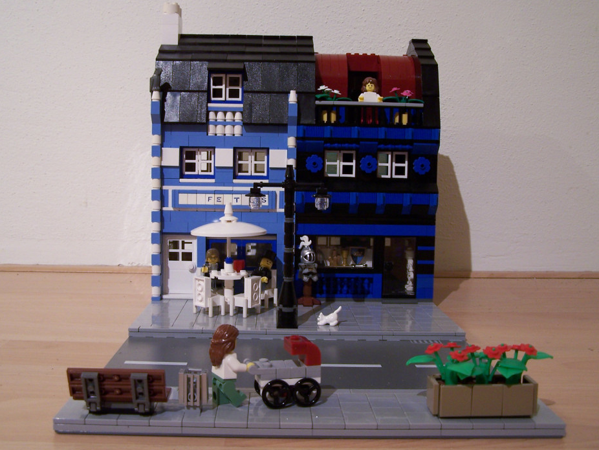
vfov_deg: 34.4
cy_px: 219
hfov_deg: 44.8
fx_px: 727
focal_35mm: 42
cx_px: 299
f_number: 2.8
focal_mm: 6.3
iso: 80
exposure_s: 1/2
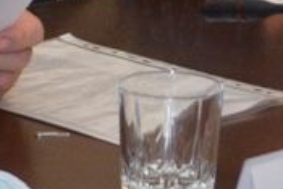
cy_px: -269
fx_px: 2447
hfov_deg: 6.6
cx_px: 315
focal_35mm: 311
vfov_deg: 4.3
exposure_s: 1/250
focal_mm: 26
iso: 800
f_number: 4
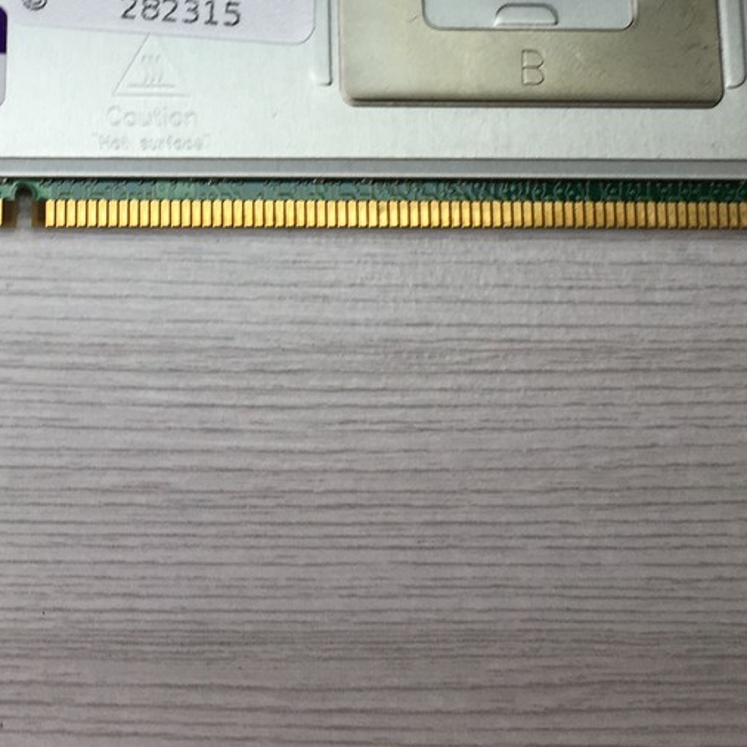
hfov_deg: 23.4
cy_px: -21
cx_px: 168
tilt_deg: -77.2
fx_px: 1782
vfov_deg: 22.6
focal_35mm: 73
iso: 25
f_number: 2.2
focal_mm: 4.15
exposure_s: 1/115
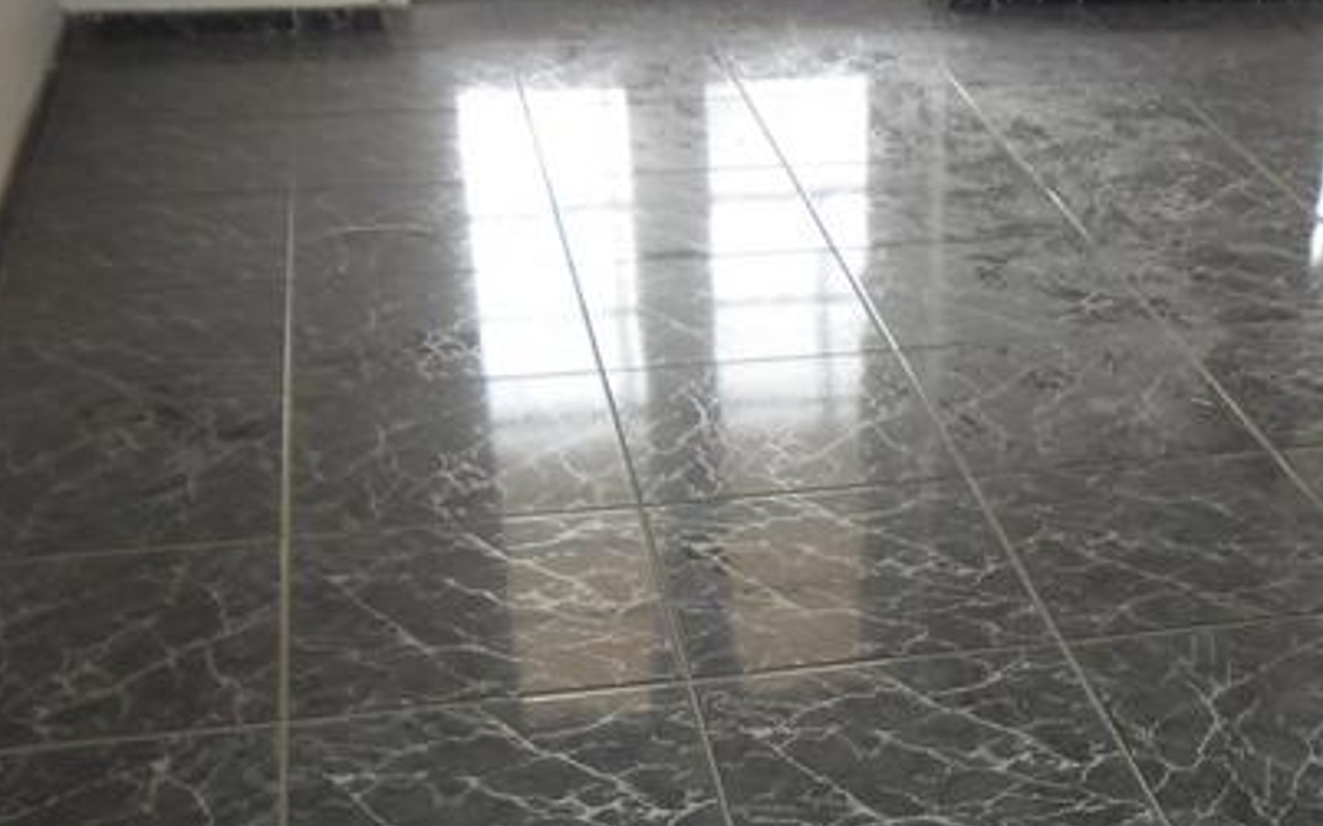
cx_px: 954
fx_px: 2055
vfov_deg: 21.8
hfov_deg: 35.1
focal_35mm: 57
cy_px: 859
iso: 100
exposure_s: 1/45
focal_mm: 4.8
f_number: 2.9
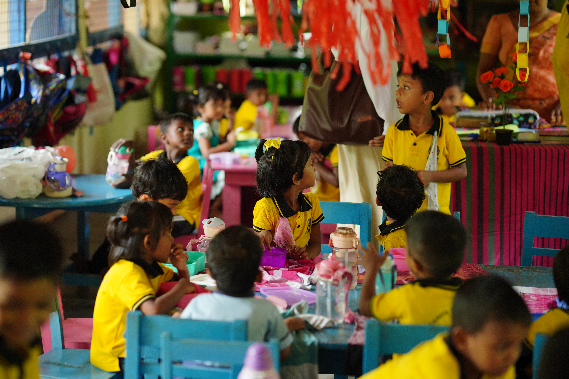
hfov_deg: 23.9
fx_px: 1343
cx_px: 284
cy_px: 190
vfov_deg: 16.1
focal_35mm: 85
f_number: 2
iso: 800
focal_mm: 85
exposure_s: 1/250
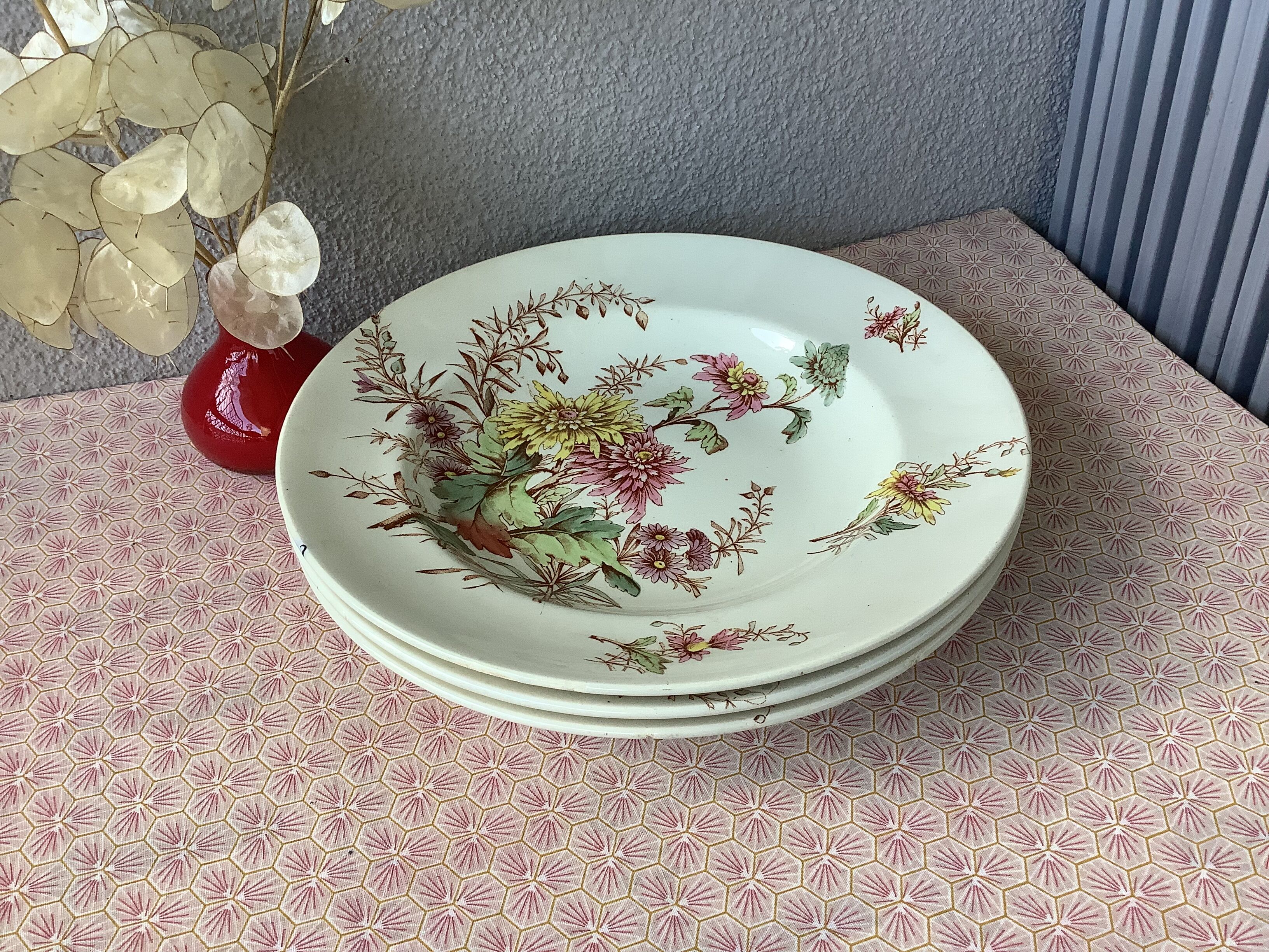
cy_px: 476
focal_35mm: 31
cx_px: 634
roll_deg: +4.4
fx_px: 1136
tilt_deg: -36.3
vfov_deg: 45.4
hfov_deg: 58.4
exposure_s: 1/100
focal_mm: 3.3
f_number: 2.4
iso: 64
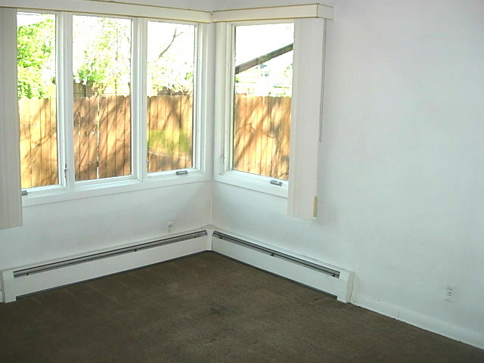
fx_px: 531
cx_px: 242
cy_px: 182
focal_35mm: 38
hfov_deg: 49.0
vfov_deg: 37.7
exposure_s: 1/271
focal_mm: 7.8
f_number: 2.8
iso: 79
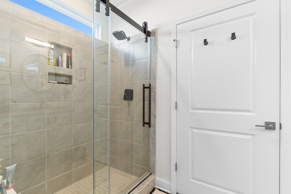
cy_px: 97
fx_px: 129
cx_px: 146
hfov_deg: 96.7
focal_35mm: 16
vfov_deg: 73.7
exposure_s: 1/3
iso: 100
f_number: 4.8
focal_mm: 11
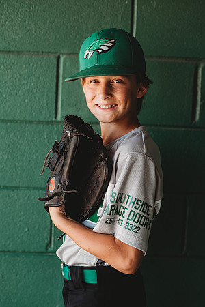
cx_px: 102
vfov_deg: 23.9
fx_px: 726
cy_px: 154
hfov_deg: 16.1
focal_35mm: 85
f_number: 2.8
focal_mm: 85
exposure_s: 1/250
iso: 200
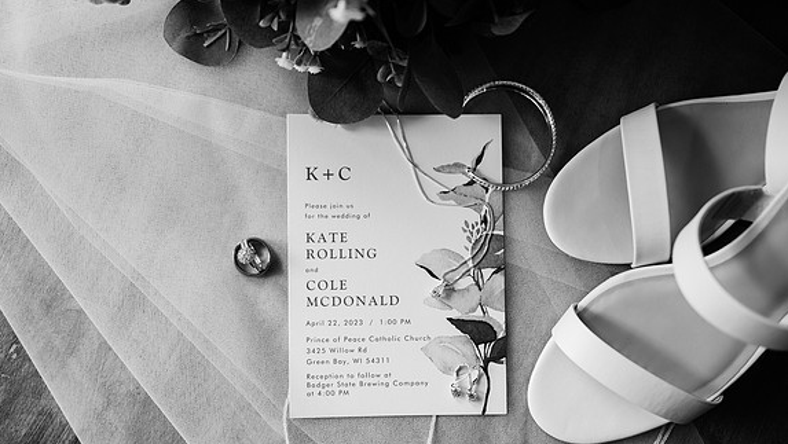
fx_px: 753
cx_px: 392
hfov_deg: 55.3
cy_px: 241
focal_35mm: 36
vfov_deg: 32.9
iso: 250
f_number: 2.8
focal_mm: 34
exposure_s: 1/500
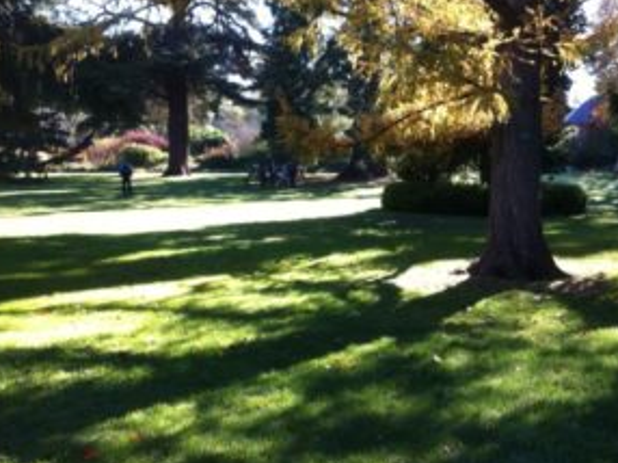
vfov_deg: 26.3
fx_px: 981
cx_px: 363
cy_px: 147
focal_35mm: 55
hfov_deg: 34.9
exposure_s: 1/144
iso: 80
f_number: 2.8
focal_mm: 3.85
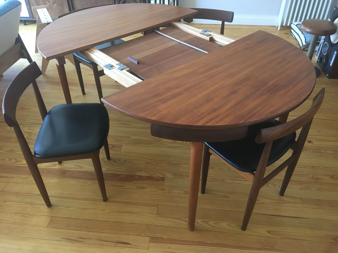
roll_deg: +0.1
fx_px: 283
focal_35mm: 29
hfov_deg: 61.7
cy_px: 126
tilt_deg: -38.3
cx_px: 169
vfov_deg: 48.2
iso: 200
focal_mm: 4.15
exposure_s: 1/33
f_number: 2.2
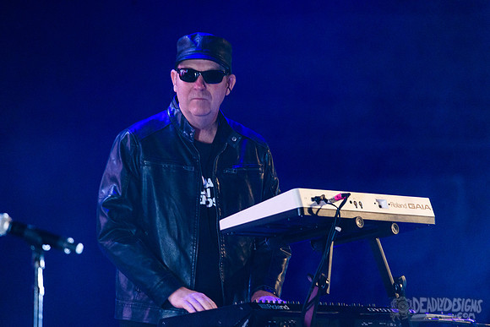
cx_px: 227
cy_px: 152
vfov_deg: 2.3
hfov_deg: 3.5
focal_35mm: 590
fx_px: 8028
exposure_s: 1/125
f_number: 6.3
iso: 4000
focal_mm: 550
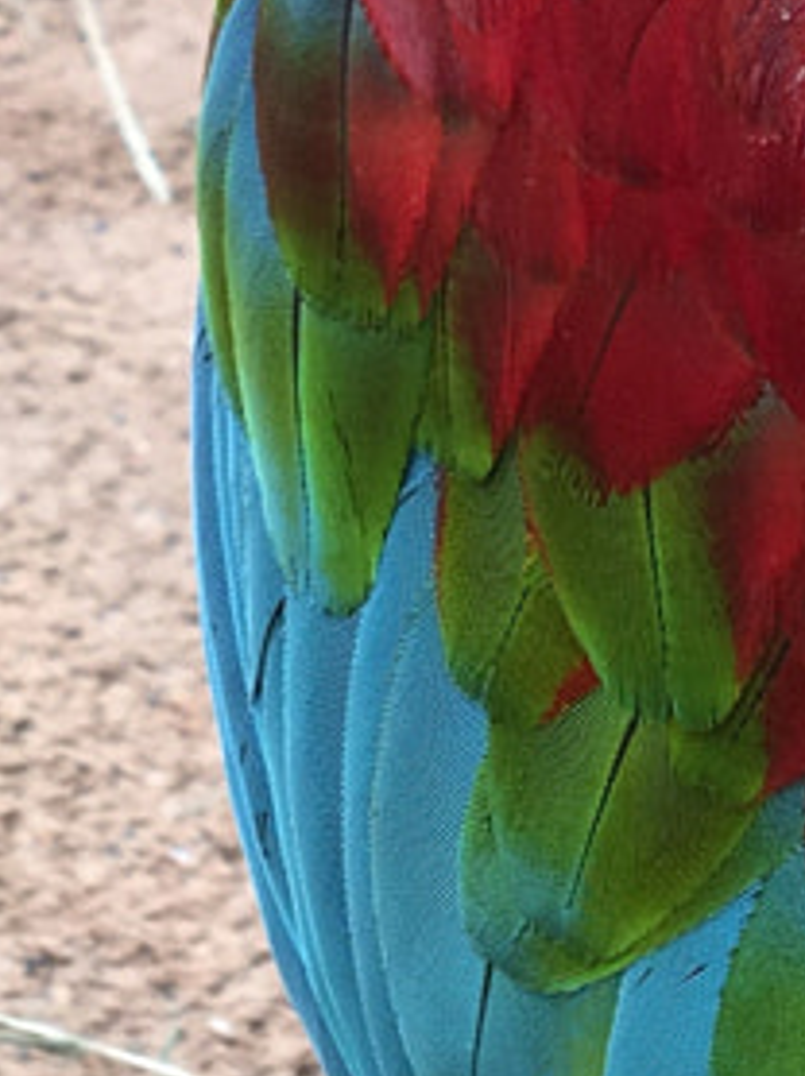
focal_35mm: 167
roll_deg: -14.7
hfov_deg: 8.9
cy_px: -81
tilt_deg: -33.4
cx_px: 368
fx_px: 5186
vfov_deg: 11.7
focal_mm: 4.15
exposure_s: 1/120
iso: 32
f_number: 2.2
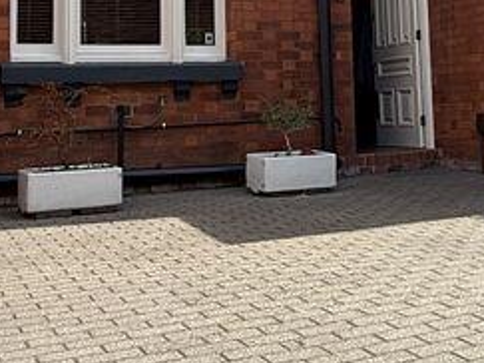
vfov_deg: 23.7
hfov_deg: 32.0
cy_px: -2
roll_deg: +2.6
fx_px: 825
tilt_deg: +7.4
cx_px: 374
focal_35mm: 59
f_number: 2.2
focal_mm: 2.22
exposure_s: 1/742
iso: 50
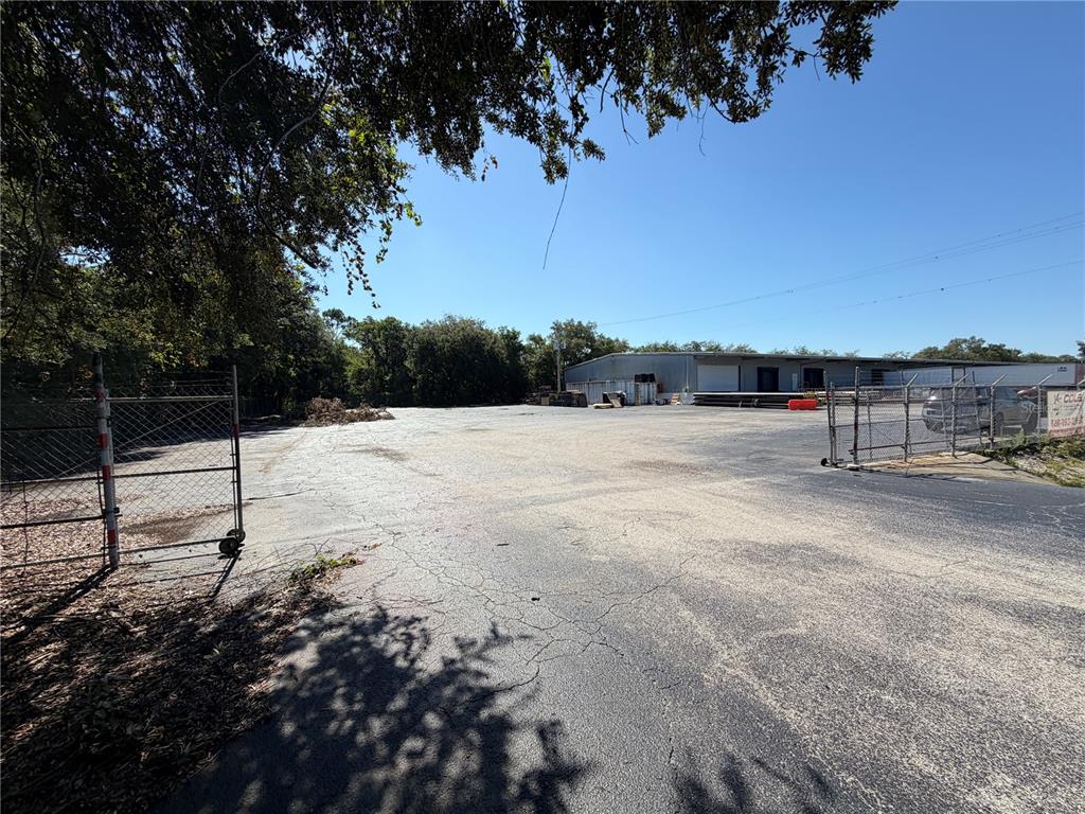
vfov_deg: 85.7
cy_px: 407
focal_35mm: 14
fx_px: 439
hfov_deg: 102.1
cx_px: 542
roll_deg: -0.6
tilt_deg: +2.2
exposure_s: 1/888
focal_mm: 2.22
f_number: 2.2
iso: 20
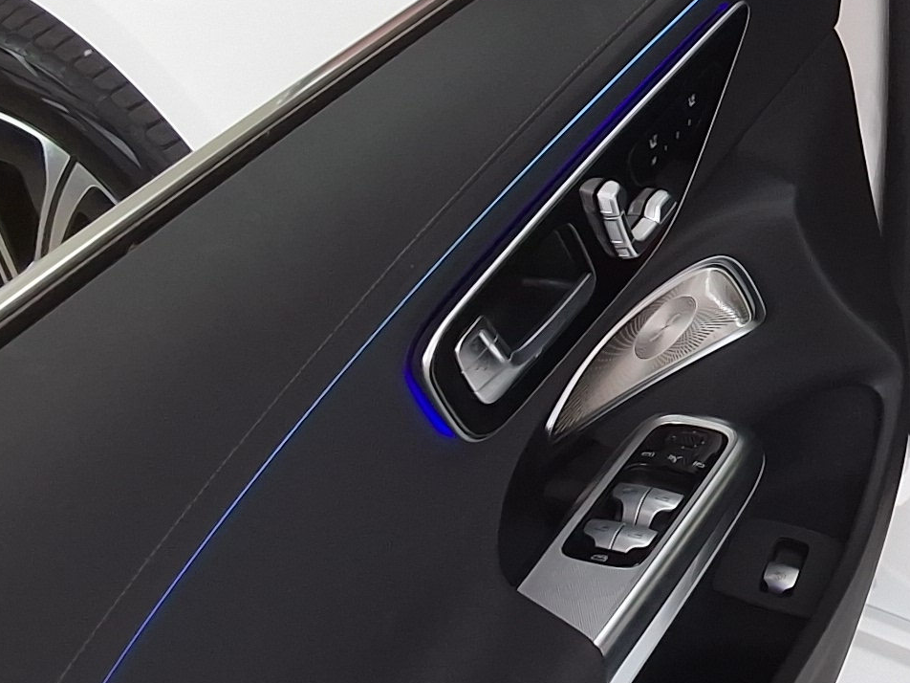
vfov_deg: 15.1
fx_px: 2524
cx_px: 1258
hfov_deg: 18.6
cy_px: -7
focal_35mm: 96
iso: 32
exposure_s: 1/122
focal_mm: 2.91
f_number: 1.9
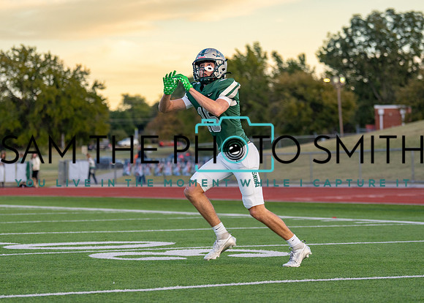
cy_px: 155
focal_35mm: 122
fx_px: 1468
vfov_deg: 11.8
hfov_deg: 16.4
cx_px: 213
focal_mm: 91
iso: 400
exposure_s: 1/1000
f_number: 2.8
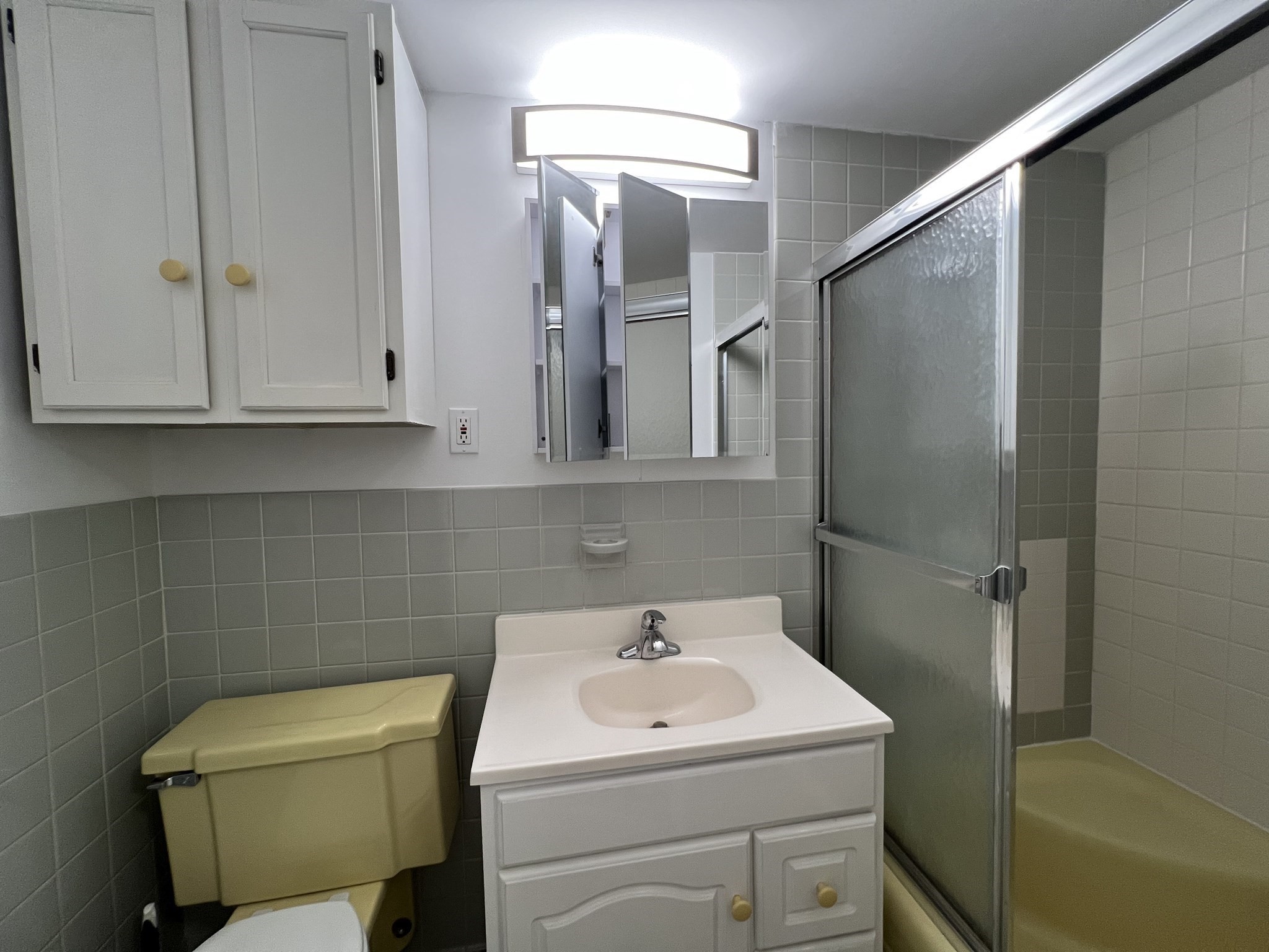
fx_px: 477
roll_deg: +1.0
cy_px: 476
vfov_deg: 89.9
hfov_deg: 106.2
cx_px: 634
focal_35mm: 13
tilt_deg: -0.2
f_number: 1.8
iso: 200
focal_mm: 1.57
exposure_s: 1/120
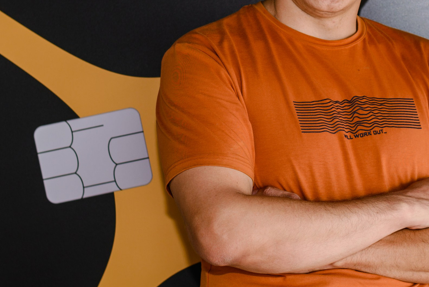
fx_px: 1538
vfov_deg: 10.6
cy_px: 66
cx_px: 359
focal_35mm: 129
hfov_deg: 15.7
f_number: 2.8
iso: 100
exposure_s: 1/200
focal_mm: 50
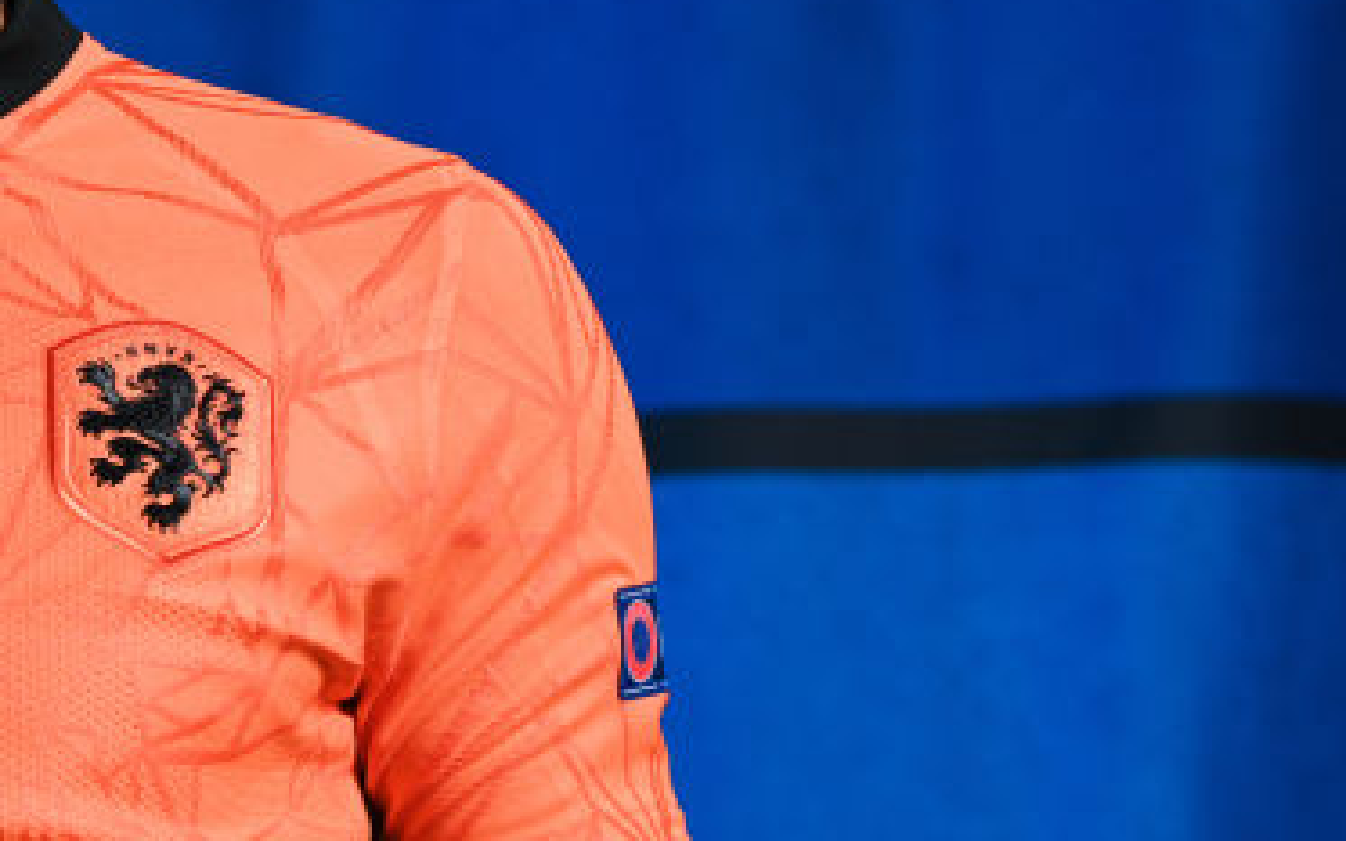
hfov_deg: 10.5
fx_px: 7189
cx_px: -404
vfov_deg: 6.7
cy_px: 197
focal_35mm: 196
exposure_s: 1/200
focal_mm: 70
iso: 100
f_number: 5
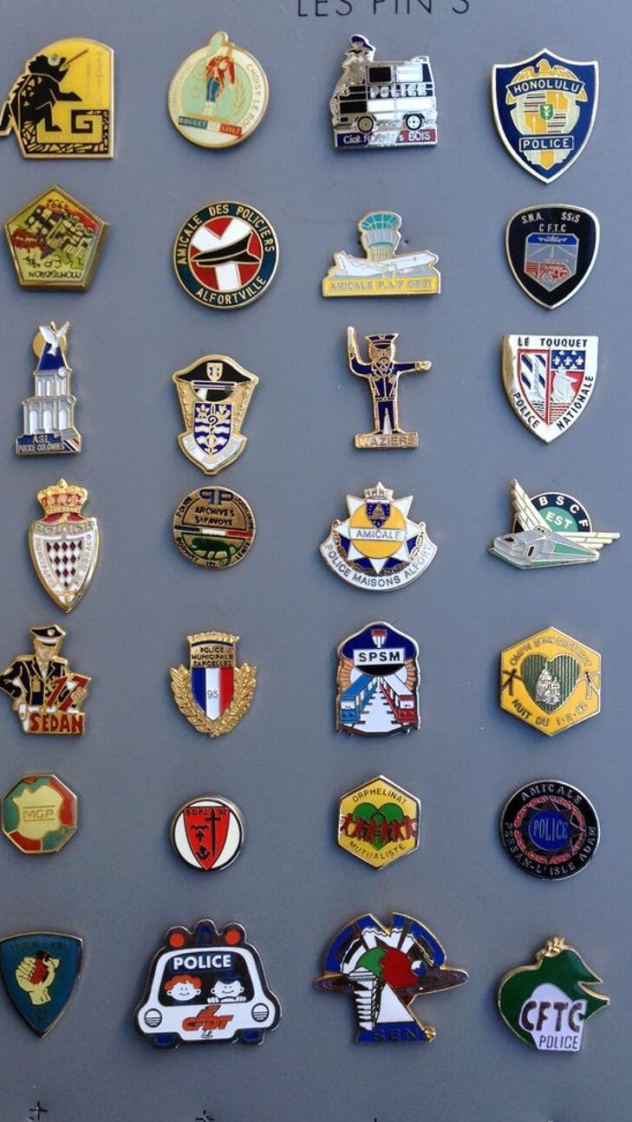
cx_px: 399
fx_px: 1102
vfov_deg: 54.0
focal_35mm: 37
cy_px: 557
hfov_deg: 31.9
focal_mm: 4.12
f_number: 2.4
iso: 50
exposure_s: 1/120
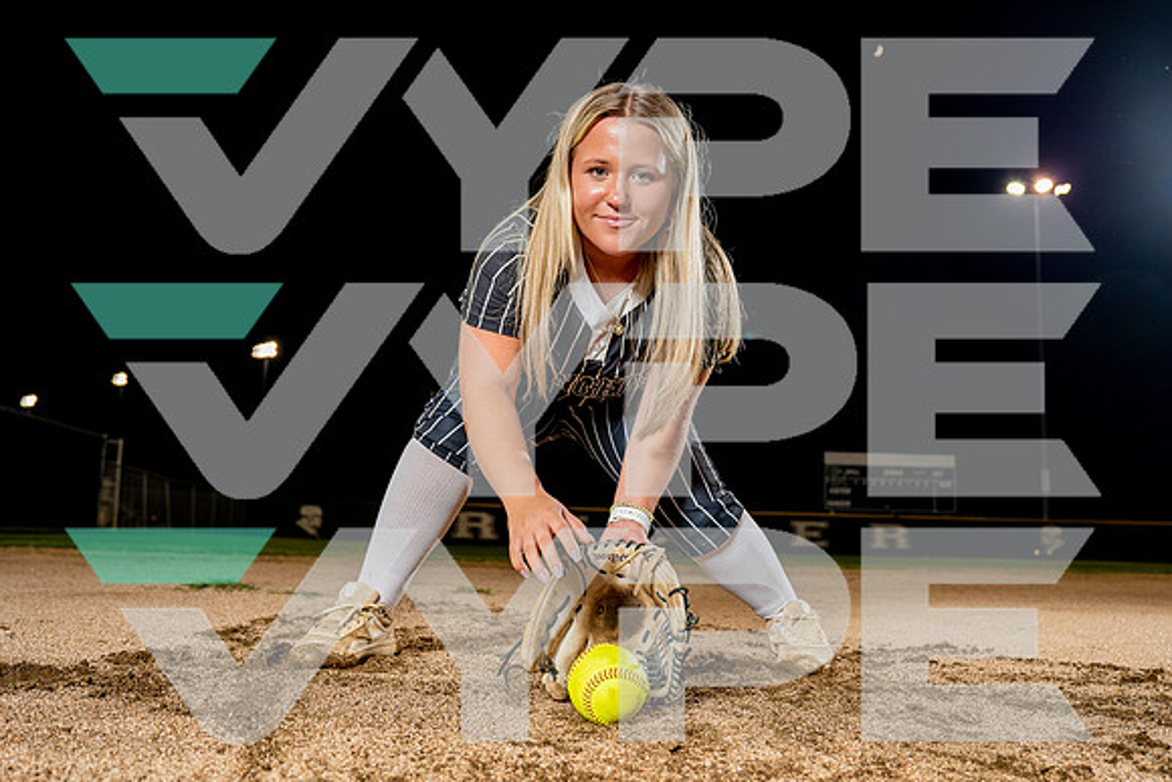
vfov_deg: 42.5
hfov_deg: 60.5
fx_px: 1005
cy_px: 391
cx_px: 586
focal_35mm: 31
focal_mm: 28
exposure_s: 1/250
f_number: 4
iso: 500
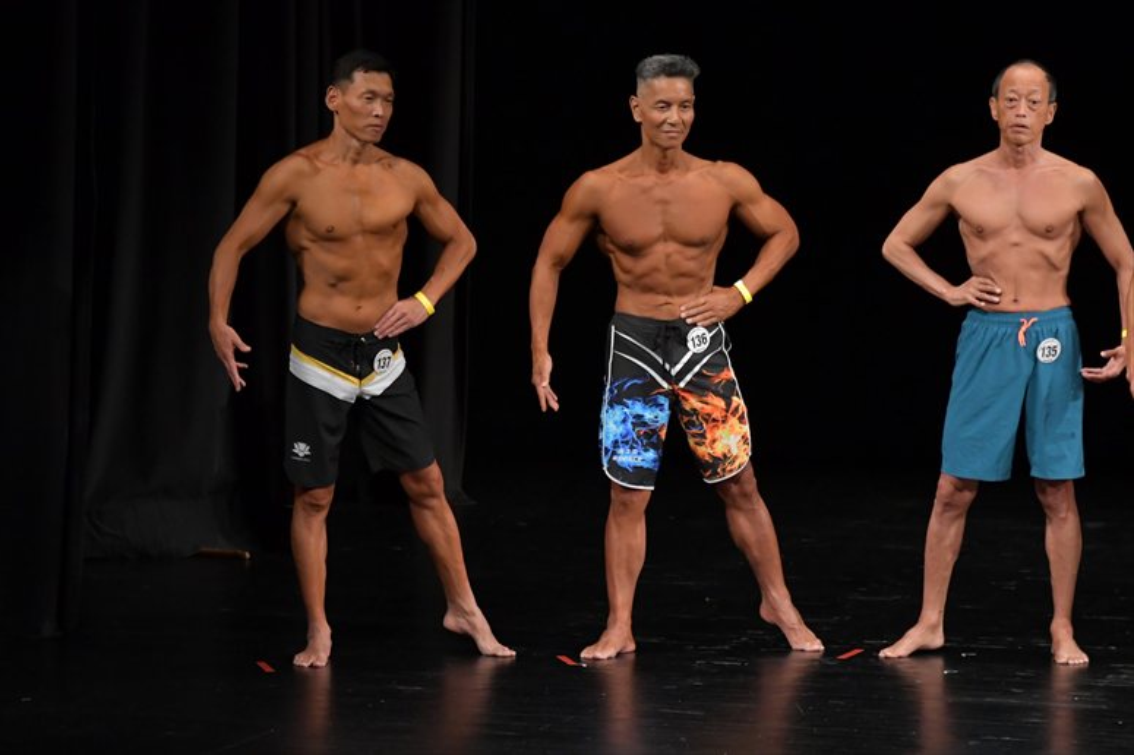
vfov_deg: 5.1
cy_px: 378
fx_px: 8501
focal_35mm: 270
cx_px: 567
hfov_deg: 7.6
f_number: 5.6
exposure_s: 1/400
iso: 3200
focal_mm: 180
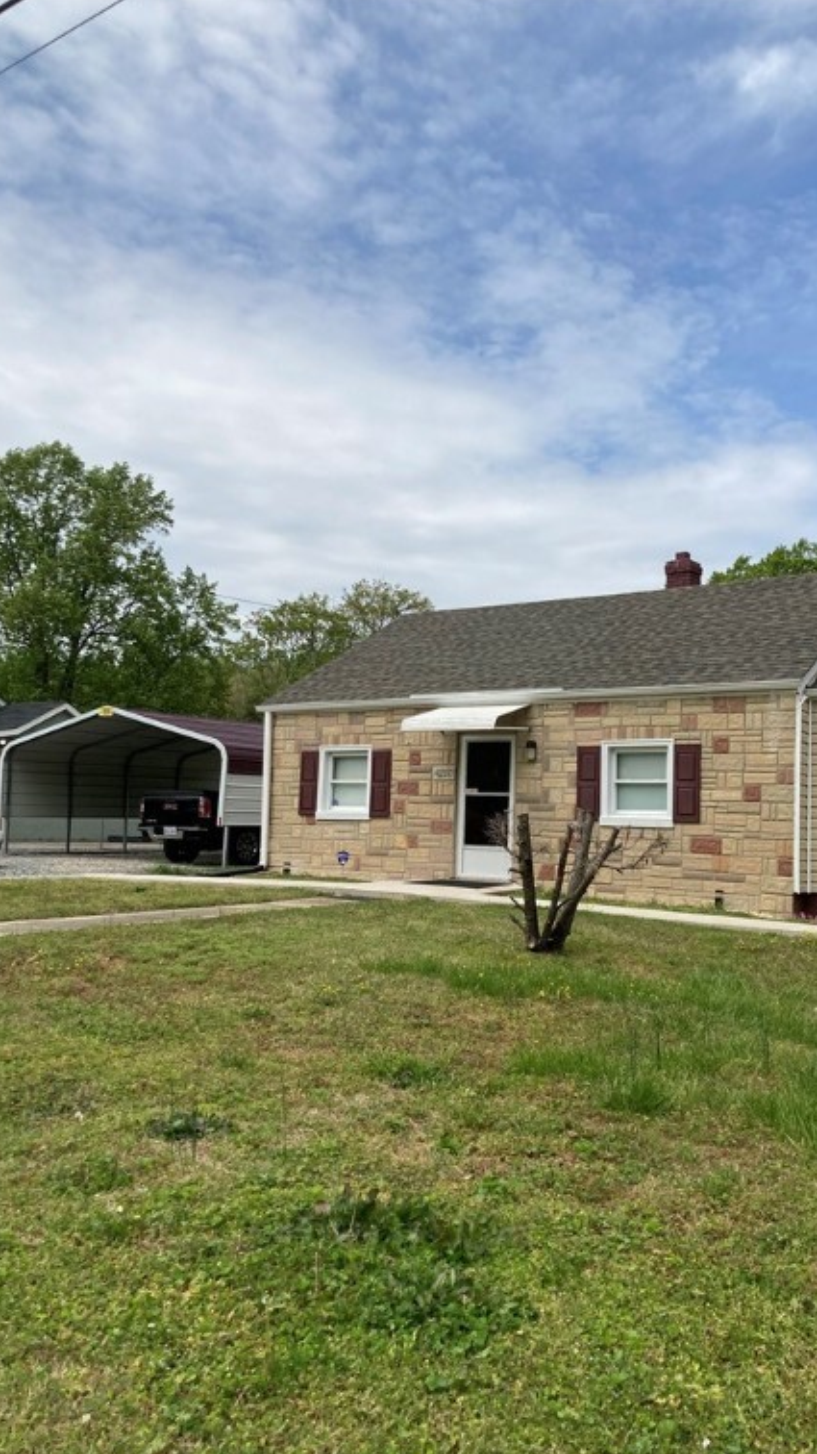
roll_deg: -2.6
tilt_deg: +6.0
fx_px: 1194
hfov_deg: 37.5
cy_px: 733
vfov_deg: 62.6
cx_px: 513
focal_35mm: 31
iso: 25
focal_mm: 3.99
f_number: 1.8
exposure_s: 1/3040
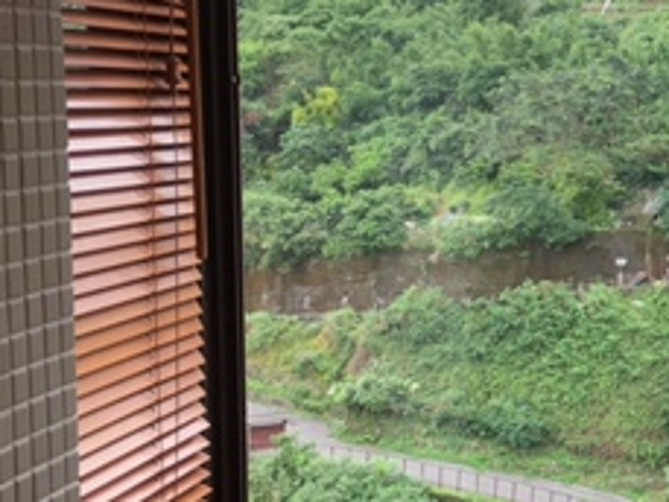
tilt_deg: -6.2
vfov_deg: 18.2
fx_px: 1566
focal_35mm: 81
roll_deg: -0.8
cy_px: 280
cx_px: 789
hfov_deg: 22.4
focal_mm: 4.15
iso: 25
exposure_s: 1/60
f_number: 2.2
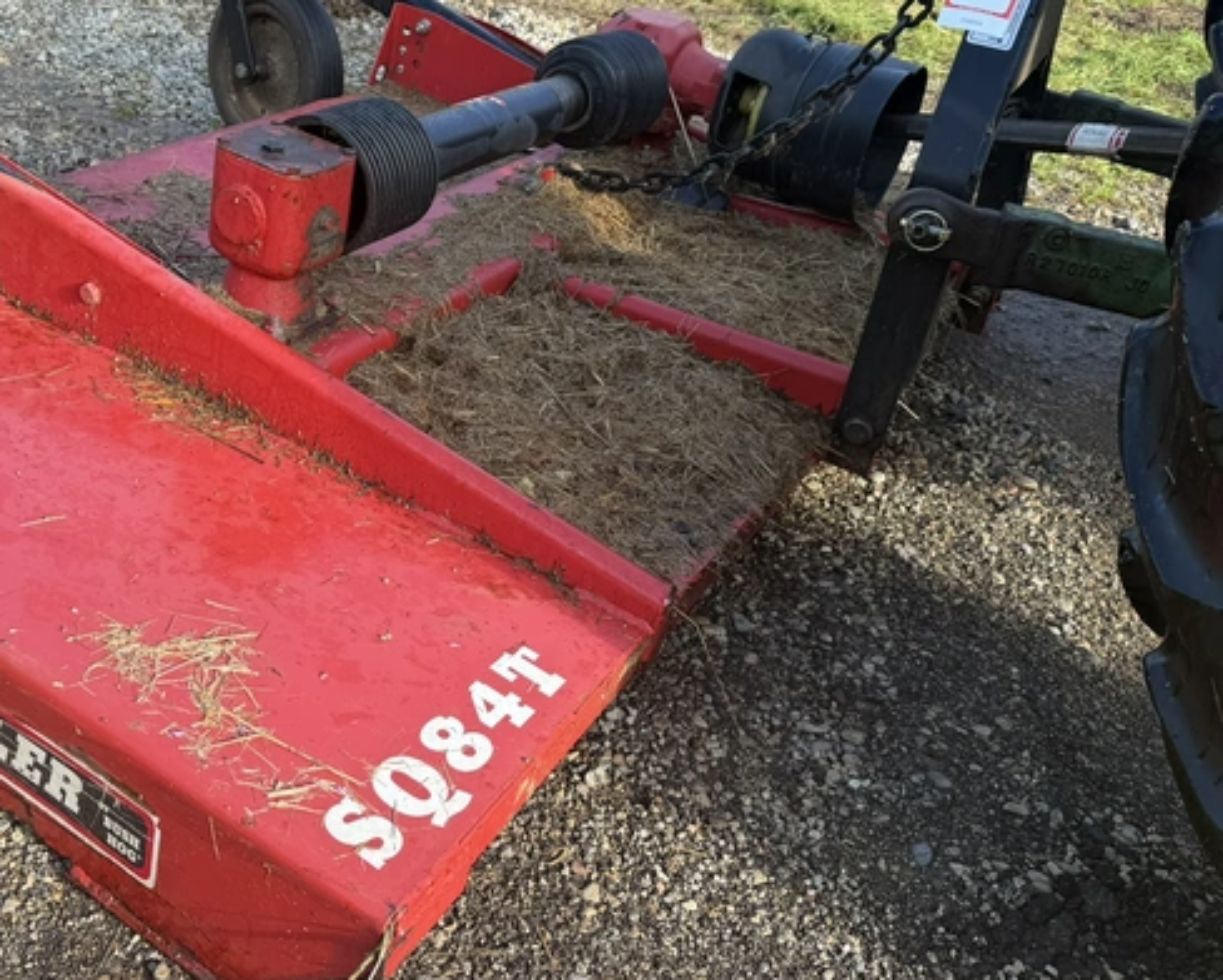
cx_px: 419
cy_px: 400
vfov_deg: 41.0
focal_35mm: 36
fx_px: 1304
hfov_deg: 49.5
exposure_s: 1/559
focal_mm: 6.76
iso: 80
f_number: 1.78
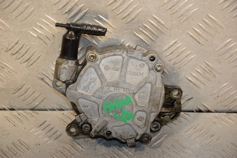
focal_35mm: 105
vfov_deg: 13.0
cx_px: 118
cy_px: 79
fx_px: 691
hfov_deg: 19.5
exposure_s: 1/200
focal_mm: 70
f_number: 5.3
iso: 800
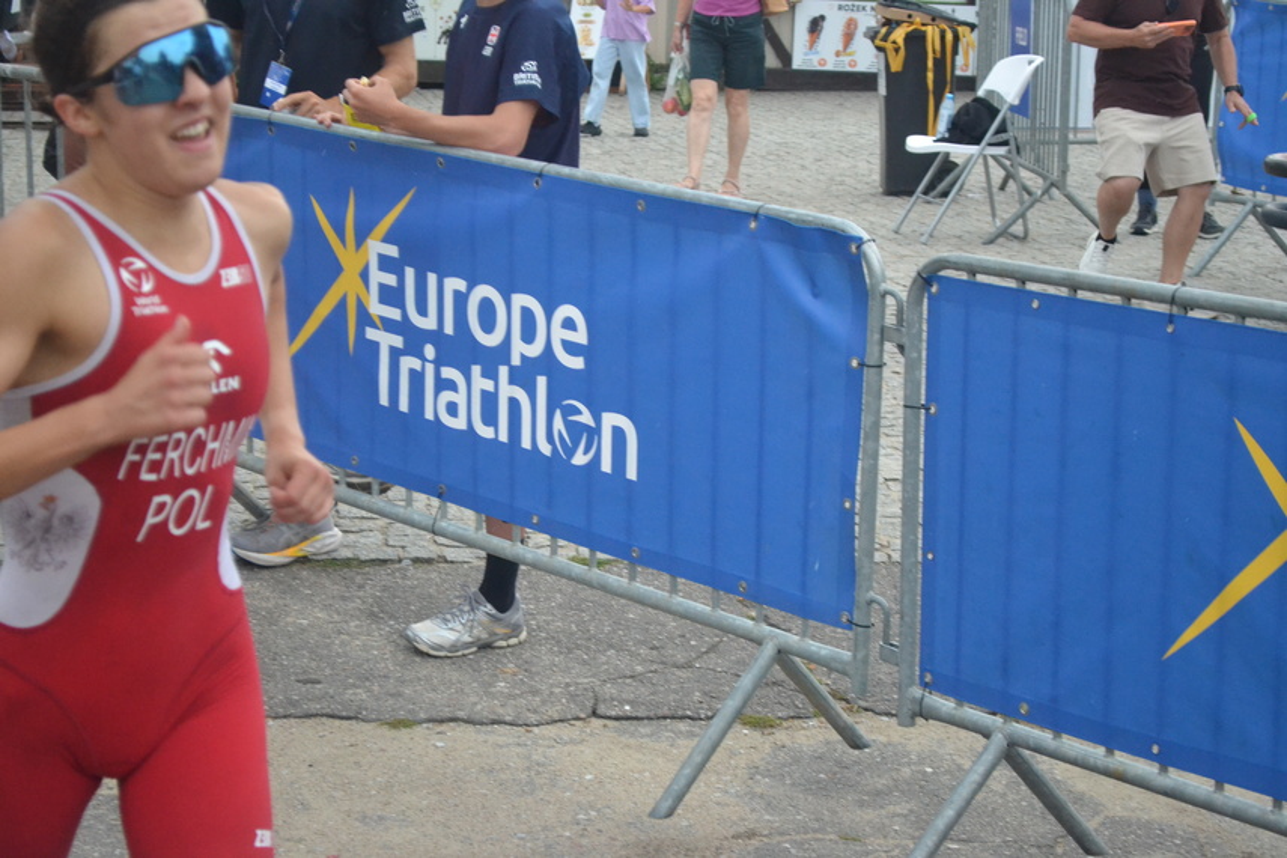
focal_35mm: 82
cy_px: 429
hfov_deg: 24.6
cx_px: 644
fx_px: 2949
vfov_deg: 16.6
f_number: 5.6
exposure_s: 1/500
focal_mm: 55
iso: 2500
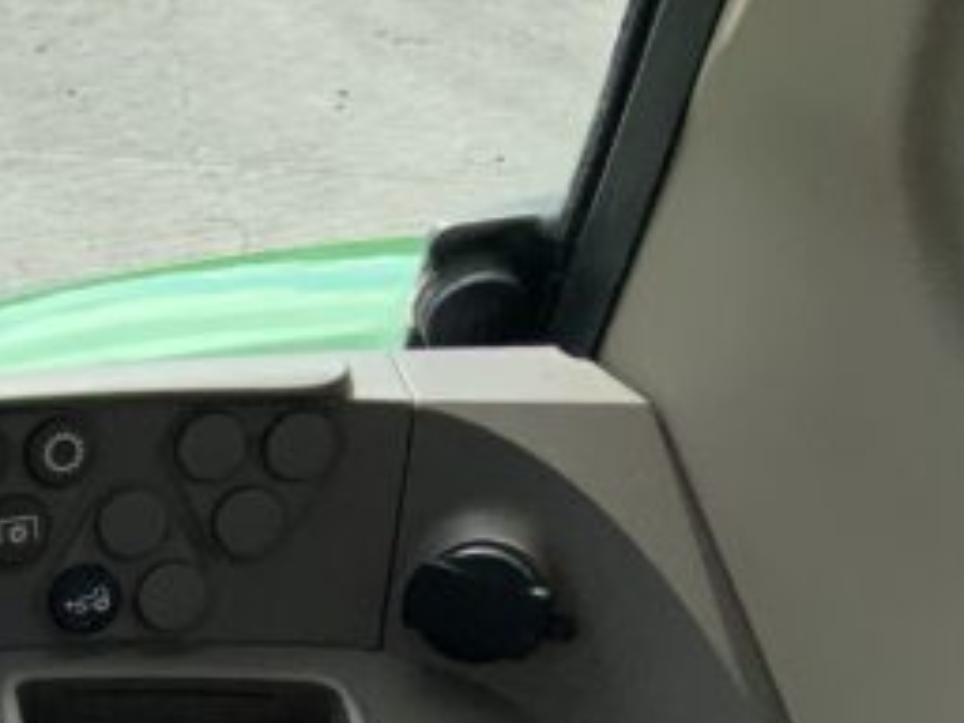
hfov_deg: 14.5
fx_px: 3230
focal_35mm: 116
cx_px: -881
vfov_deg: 12.0
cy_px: 1201
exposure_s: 1/804
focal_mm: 3
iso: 16
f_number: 1.8
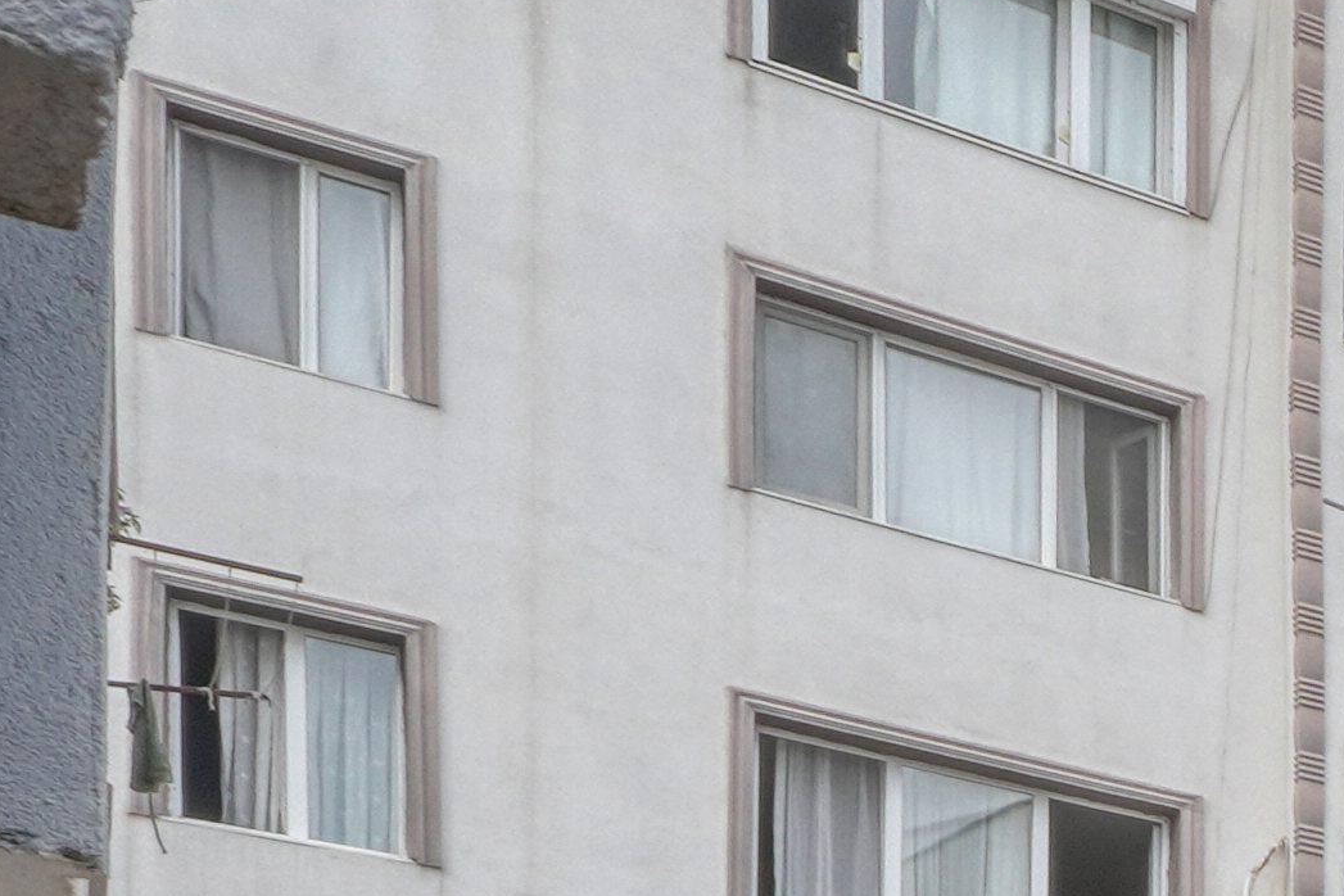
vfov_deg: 13.0
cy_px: 1977
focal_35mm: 86
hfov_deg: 12.3
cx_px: 3823
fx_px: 3210
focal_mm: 10
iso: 500
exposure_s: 1/30
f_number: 10
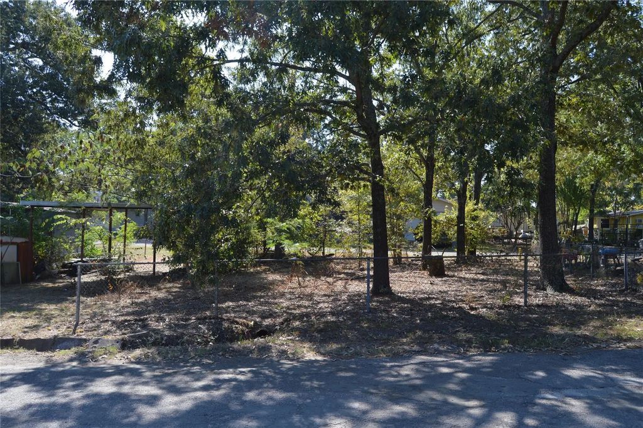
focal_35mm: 27
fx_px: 482
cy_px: 214
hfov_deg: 67.4
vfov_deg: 47.9
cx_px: 322
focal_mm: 18
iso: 100
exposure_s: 1/125
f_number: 5.6
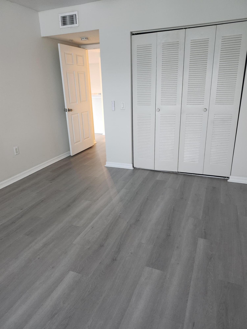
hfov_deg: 58.9
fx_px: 219
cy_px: 164
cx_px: 124
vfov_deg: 73.9
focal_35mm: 23
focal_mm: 5.54
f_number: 1.8
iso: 1000
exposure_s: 1/120
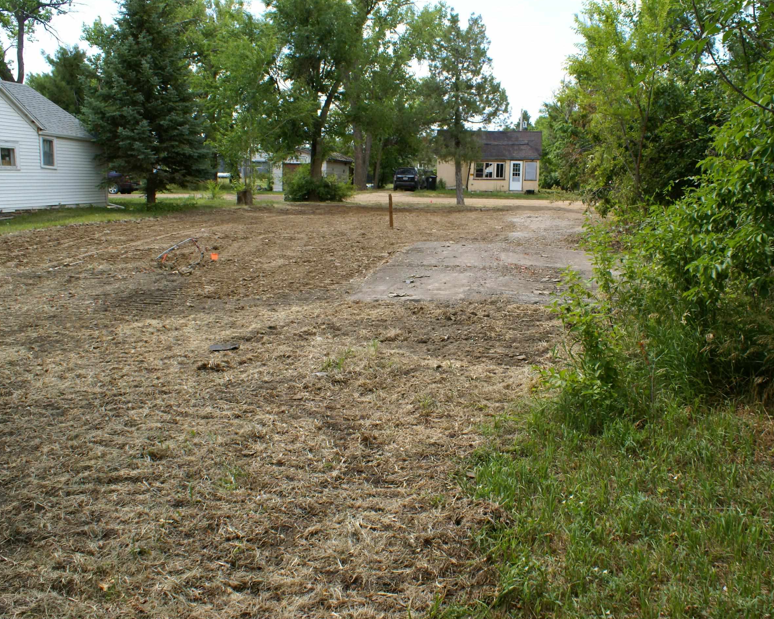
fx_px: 710
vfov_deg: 47.1
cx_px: 437
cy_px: 312
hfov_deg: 57.0
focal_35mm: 31
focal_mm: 18
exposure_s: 1/320
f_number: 10
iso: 400
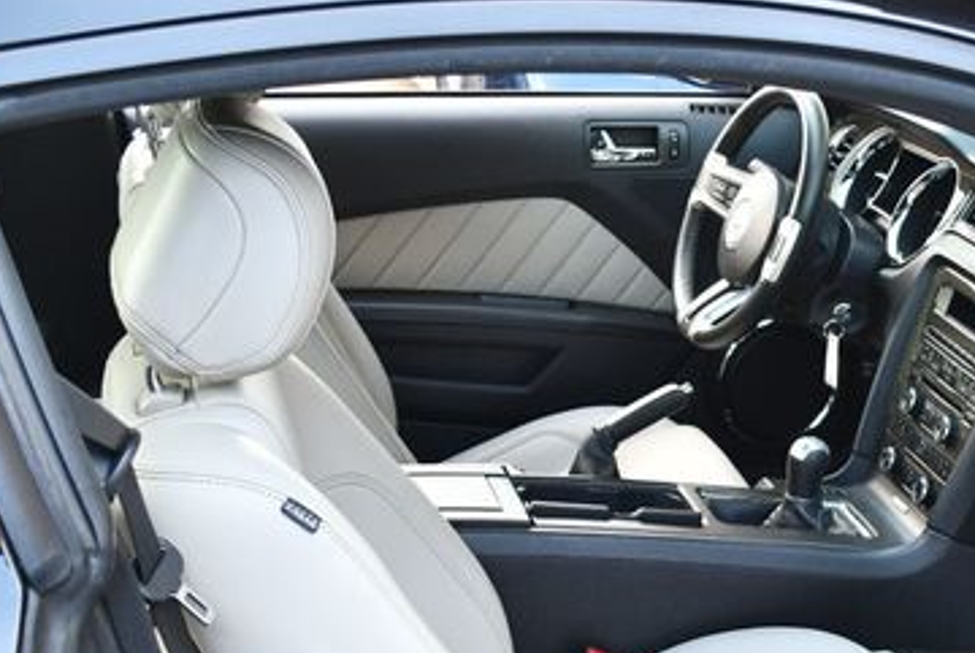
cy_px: 531
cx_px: 742
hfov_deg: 30.8
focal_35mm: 64
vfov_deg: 21.0
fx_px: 1735
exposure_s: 1/250
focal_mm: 18
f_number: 3.5
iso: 800
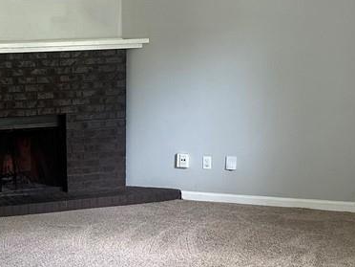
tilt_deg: -10.2
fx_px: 677
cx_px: 23
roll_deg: +1.9
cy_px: 176
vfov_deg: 22.2
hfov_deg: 28.1
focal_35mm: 66
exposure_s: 1/60
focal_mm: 6.86
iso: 200
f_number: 1.78
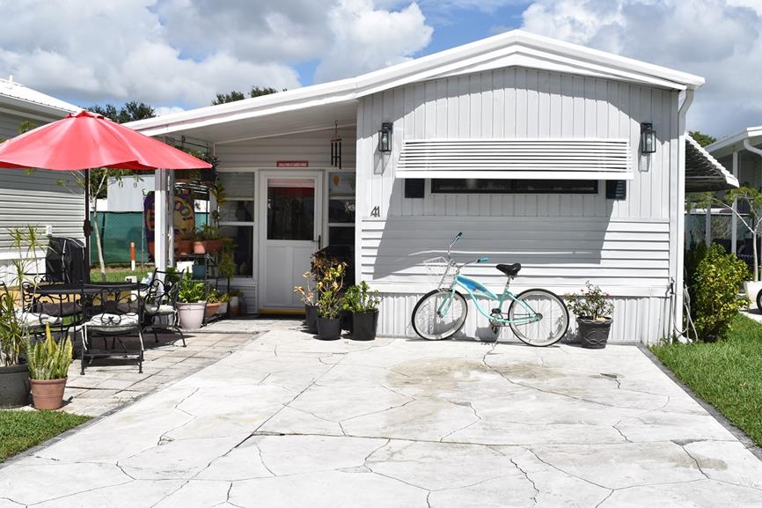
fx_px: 825
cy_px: 251
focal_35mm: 39
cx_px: 373
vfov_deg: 34.2
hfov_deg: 49.6
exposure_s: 1/400
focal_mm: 22
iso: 100
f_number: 9
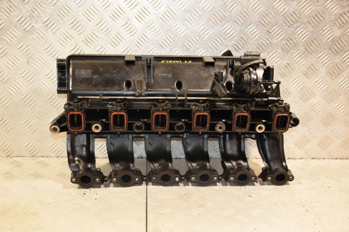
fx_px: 494
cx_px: 174
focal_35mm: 51
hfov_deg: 38.9
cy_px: 116
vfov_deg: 26.5
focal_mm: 34
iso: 800
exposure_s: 1/100
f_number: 5
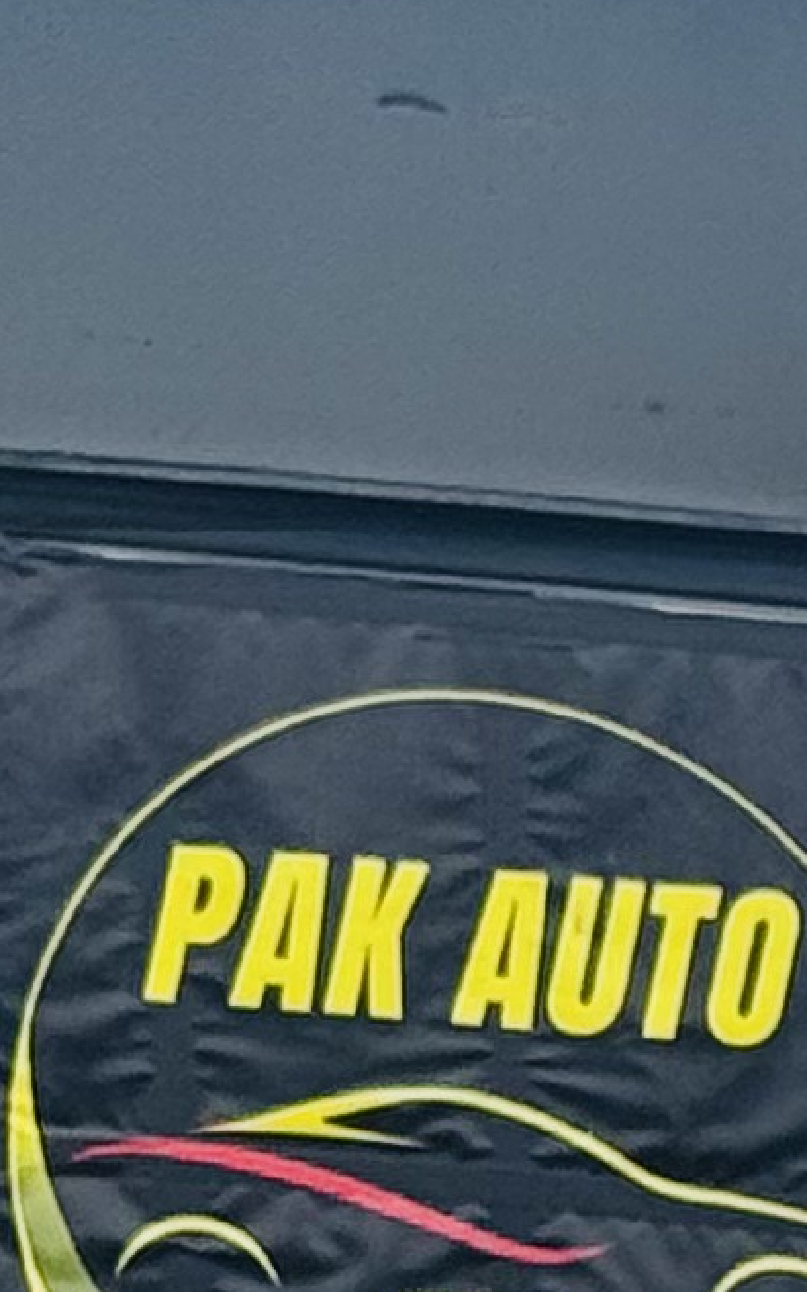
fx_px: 10953
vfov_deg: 6.3
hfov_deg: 4.1
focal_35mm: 311
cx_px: 2421
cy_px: 3606
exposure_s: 1/2611
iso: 64
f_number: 1.78
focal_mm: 6.76
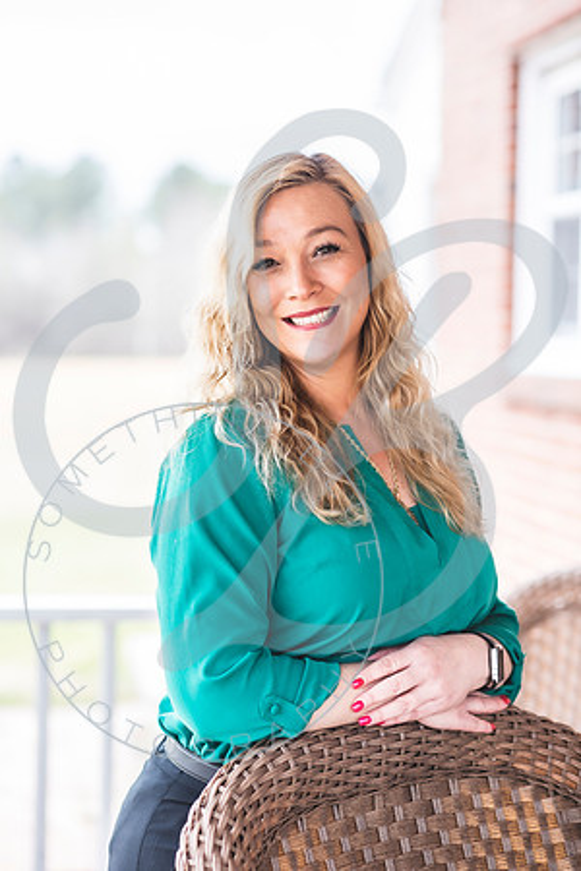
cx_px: 290
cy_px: 436
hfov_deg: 16.1
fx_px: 2058
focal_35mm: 85
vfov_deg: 23.9
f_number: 2.8
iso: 100
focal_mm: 85
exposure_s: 1/160
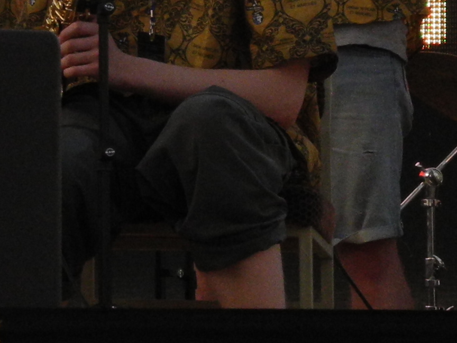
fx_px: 5241
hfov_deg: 4.9
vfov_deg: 3.7
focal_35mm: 397
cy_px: -232
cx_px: -421
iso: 400
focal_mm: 20.1
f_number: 5
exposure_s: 1/1100
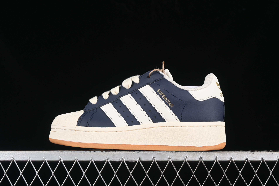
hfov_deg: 27.0
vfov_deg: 18.2
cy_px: 93
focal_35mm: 75
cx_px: 140
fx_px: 581
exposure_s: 1/80
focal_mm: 50
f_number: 7.1
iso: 160
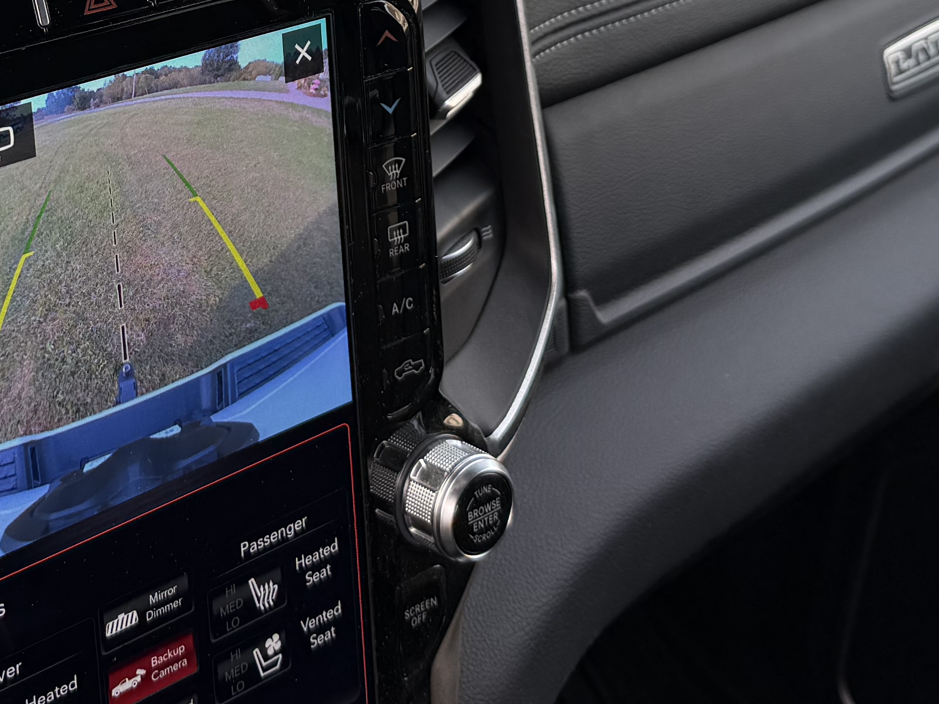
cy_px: -139
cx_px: 156
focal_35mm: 64
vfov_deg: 21.3
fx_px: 1736
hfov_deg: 29.4
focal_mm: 6.76
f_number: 1.78
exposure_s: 1/297
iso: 80
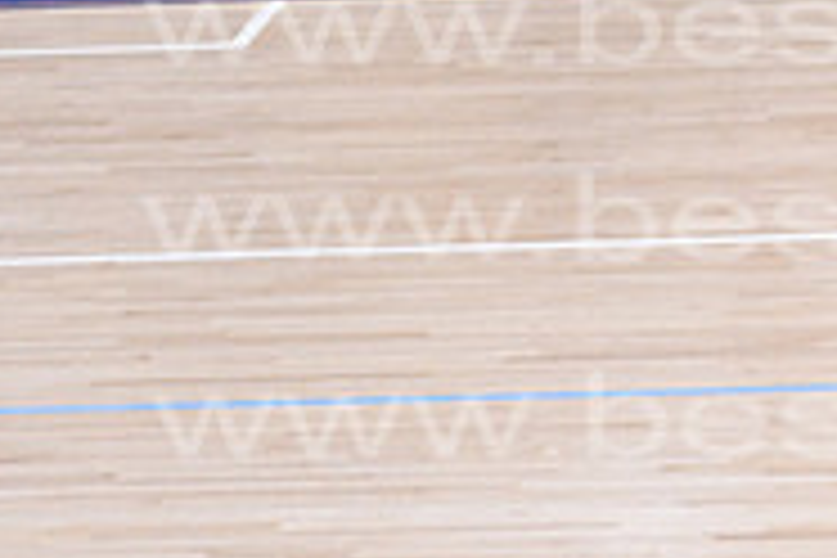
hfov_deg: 6.2
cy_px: 524
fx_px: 7602
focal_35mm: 327
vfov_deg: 4.2
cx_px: 1179
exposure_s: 1/1000
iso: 6400
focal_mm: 70
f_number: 3.2
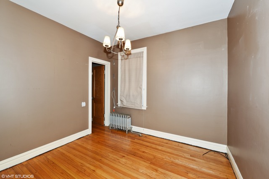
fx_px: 105
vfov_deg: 81.2
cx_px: 134
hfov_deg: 104.2
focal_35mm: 14
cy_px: 90
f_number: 11
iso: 400
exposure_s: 1/4
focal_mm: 14
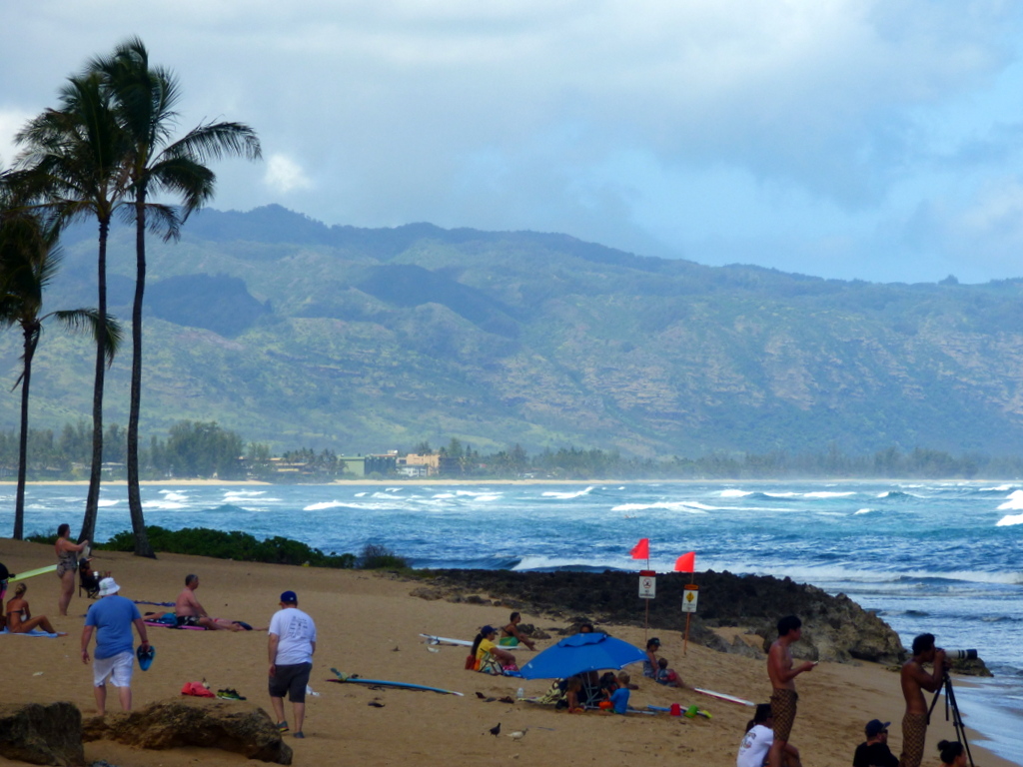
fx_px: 5113
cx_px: 512
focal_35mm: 173
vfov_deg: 8.6
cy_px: 384
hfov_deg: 11.4
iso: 100
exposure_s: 1/250
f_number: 5.4
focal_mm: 28.23
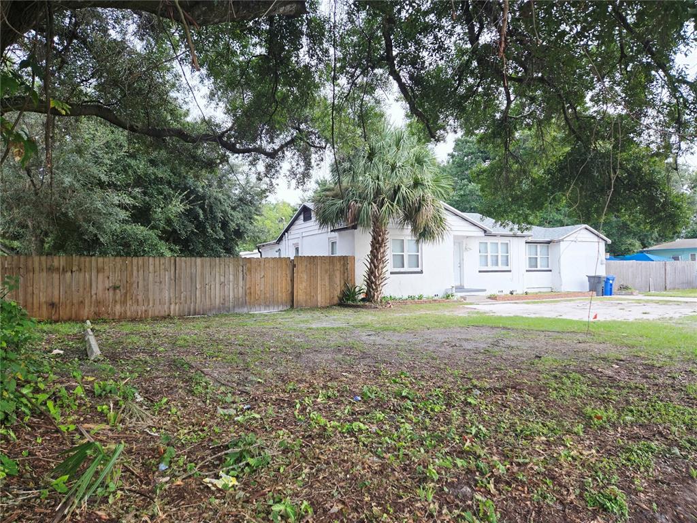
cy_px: 262
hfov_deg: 73.9
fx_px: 463
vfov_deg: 58.9
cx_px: 348
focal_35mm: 23
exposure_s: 1/180
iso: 50
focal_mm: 5.4
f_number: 1.8
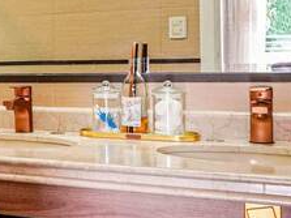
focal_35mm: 74
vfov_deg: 19.5
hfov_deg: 21.2
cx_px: -172
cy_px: 26
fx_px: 623
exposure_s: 1/15
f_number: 5.6
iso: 640
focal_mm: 10.6
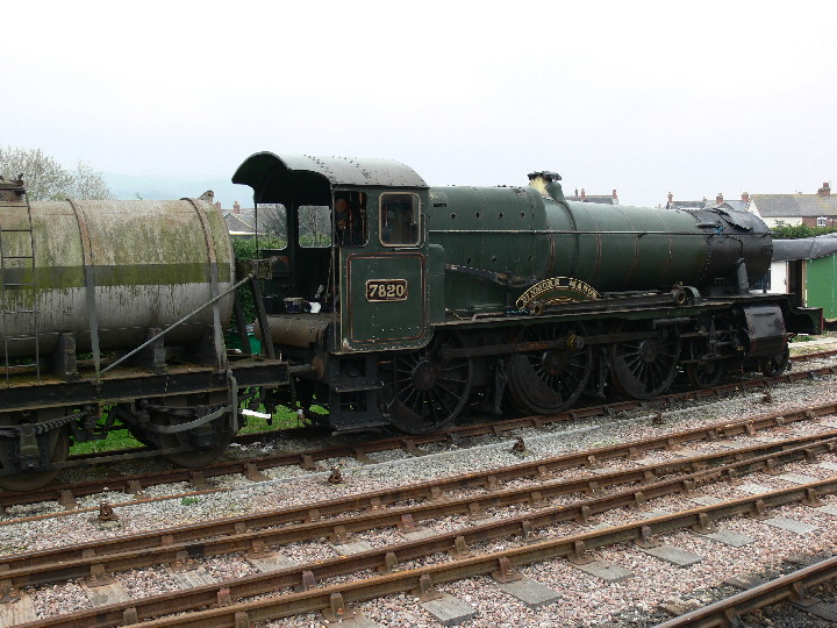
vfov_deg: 40.7
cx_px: 418
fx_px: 846
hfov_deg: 52.6
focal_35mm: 35
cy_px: 314
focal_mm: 7.4
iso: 80
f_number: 4
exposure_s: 1/60
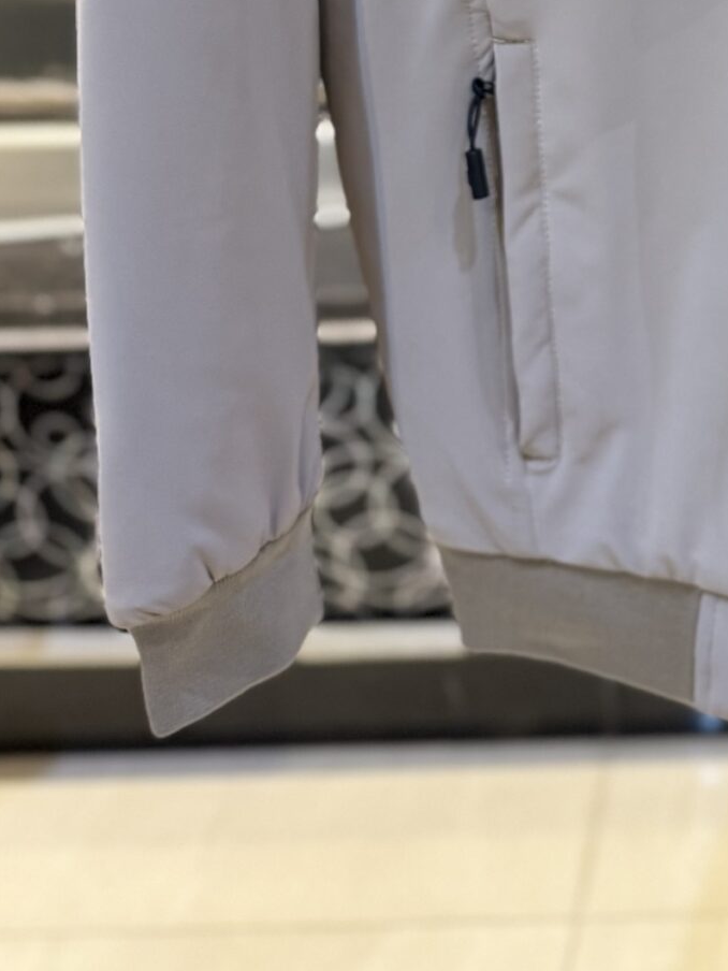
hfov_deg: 19.6
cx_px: 993
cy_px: -179
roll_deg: -0.3
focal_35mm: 68
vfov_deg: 25.7
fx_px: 1907
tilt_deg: -14.4
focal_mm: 6.76
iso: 160
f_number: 1.78
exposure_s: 1/50
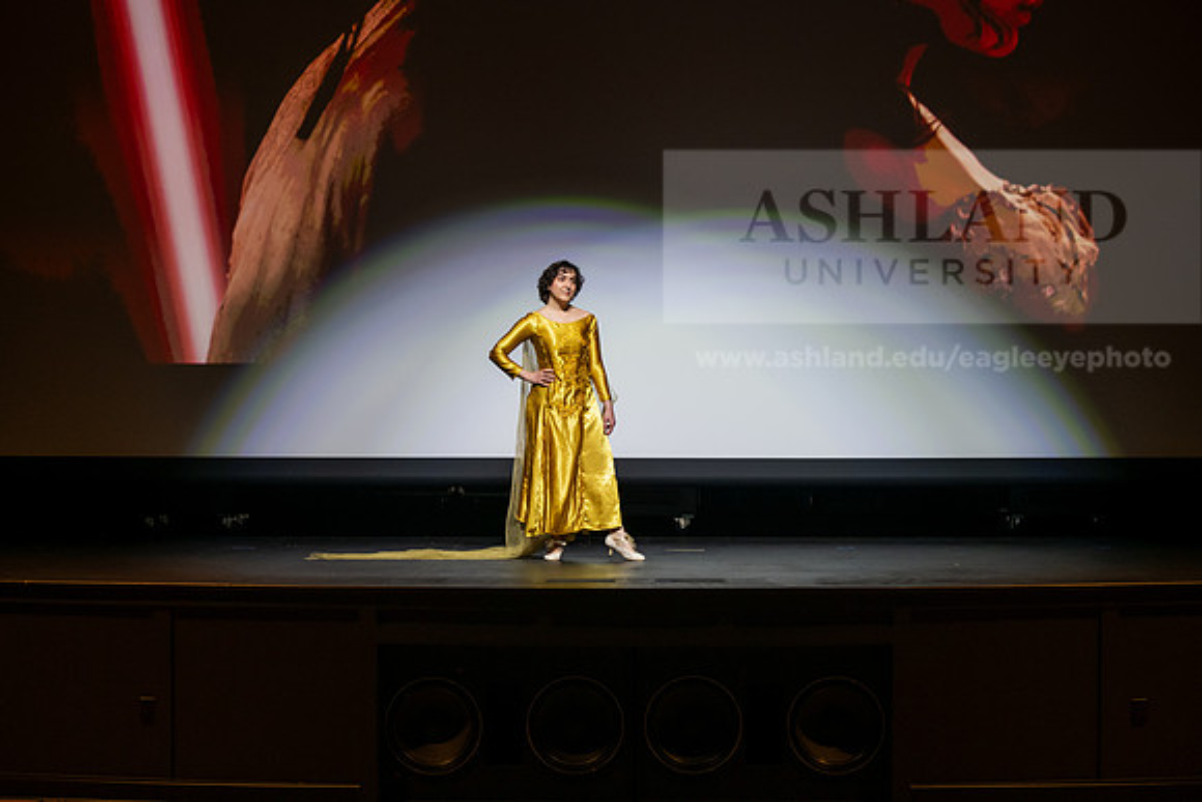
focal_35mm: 70
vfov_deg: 19.5
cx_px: 601
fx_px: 2338
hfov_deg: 28.8
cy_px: 401
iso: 2000
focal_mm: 70
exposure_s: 1/320
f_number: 3.2
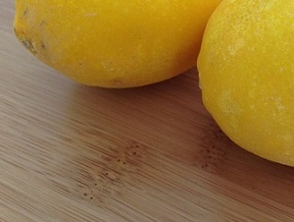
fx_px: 468
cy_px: 59
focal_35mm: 55
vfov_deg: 26.3
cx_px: 243
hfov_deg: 33.7
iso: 100
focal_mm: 4.12
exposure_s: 1/20
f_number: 2.4
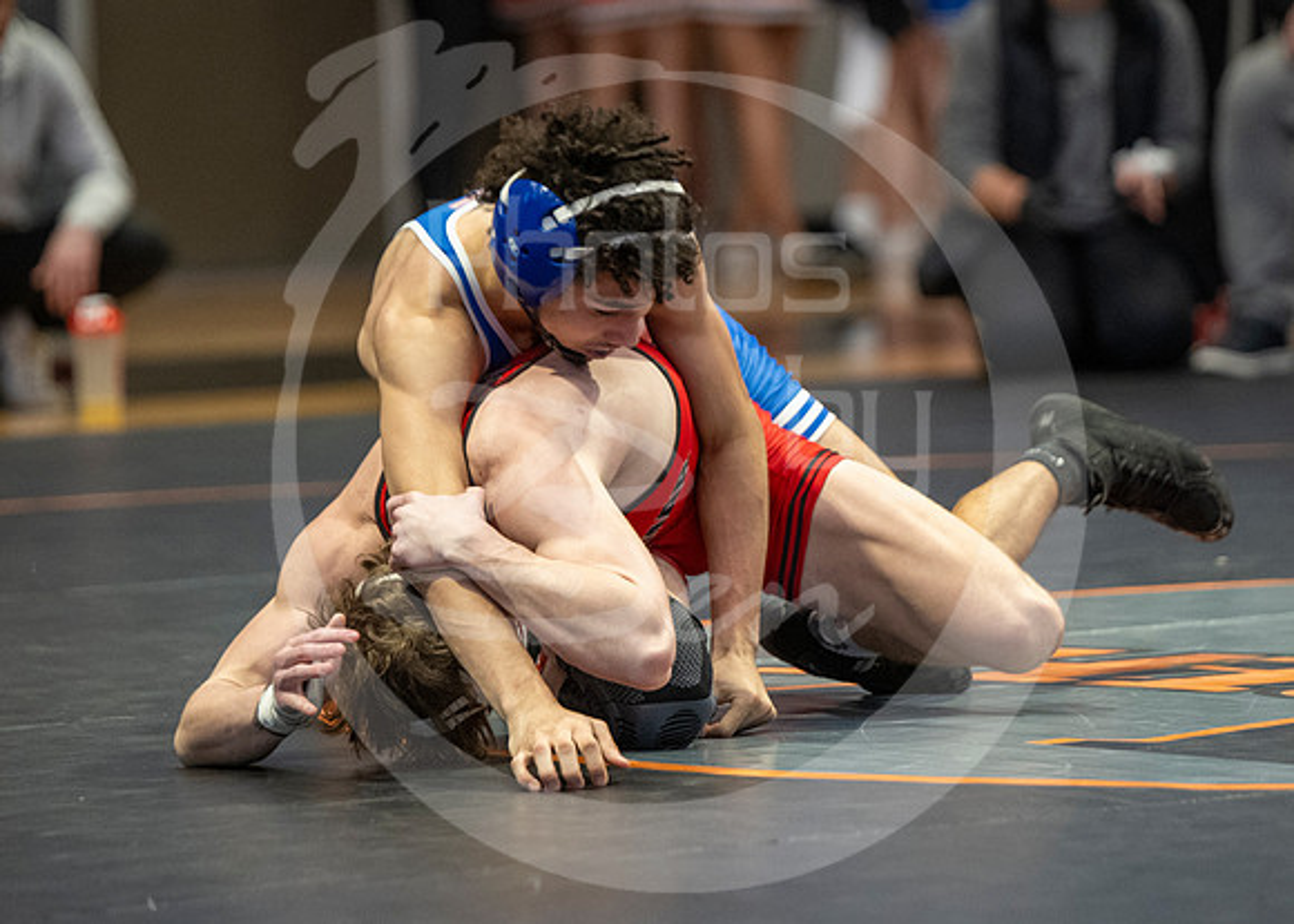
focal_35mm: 261
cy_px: 475
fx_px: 9607
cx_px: 719
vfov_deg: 5.5
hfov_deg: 7.7
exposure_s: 1/1000
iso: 3200
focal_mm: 155
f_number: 2.8
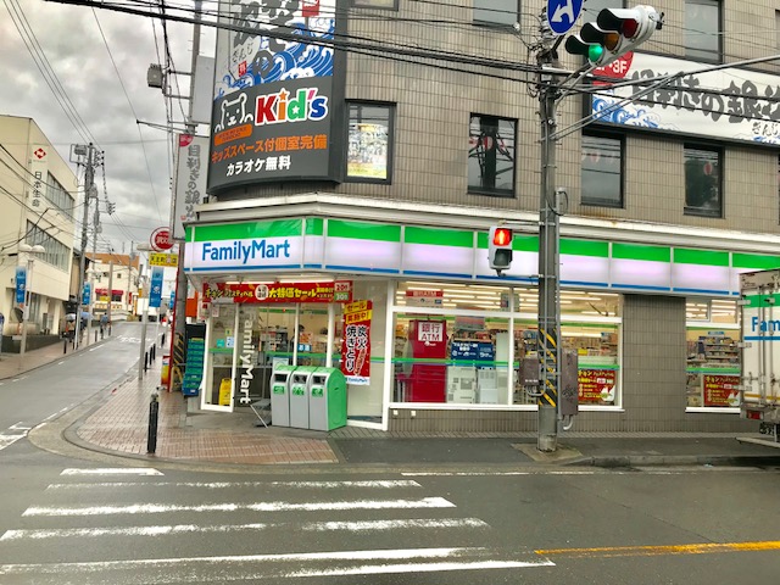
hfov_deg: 63.4
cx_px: 390
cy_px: 292
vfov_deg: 49.7
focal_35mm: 28
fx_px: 631
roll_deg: -2.3
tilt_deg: +5.0
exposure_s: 1/123
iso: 20
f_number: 1.8
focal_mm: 3.99
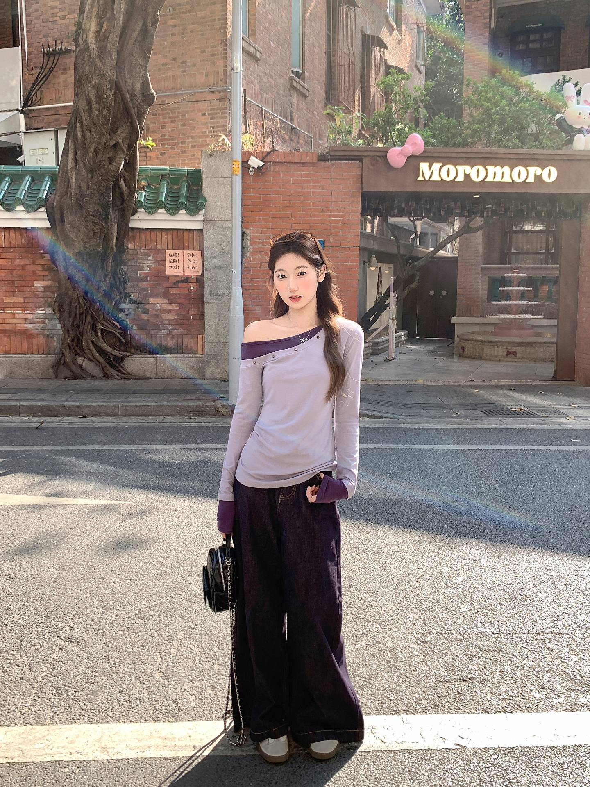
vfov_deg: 67.3
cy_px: 394
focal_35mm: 26
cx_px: 295
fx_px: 591
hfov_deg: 53.1
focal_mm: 4.25
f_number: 1.8
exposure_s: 1/358
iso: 25
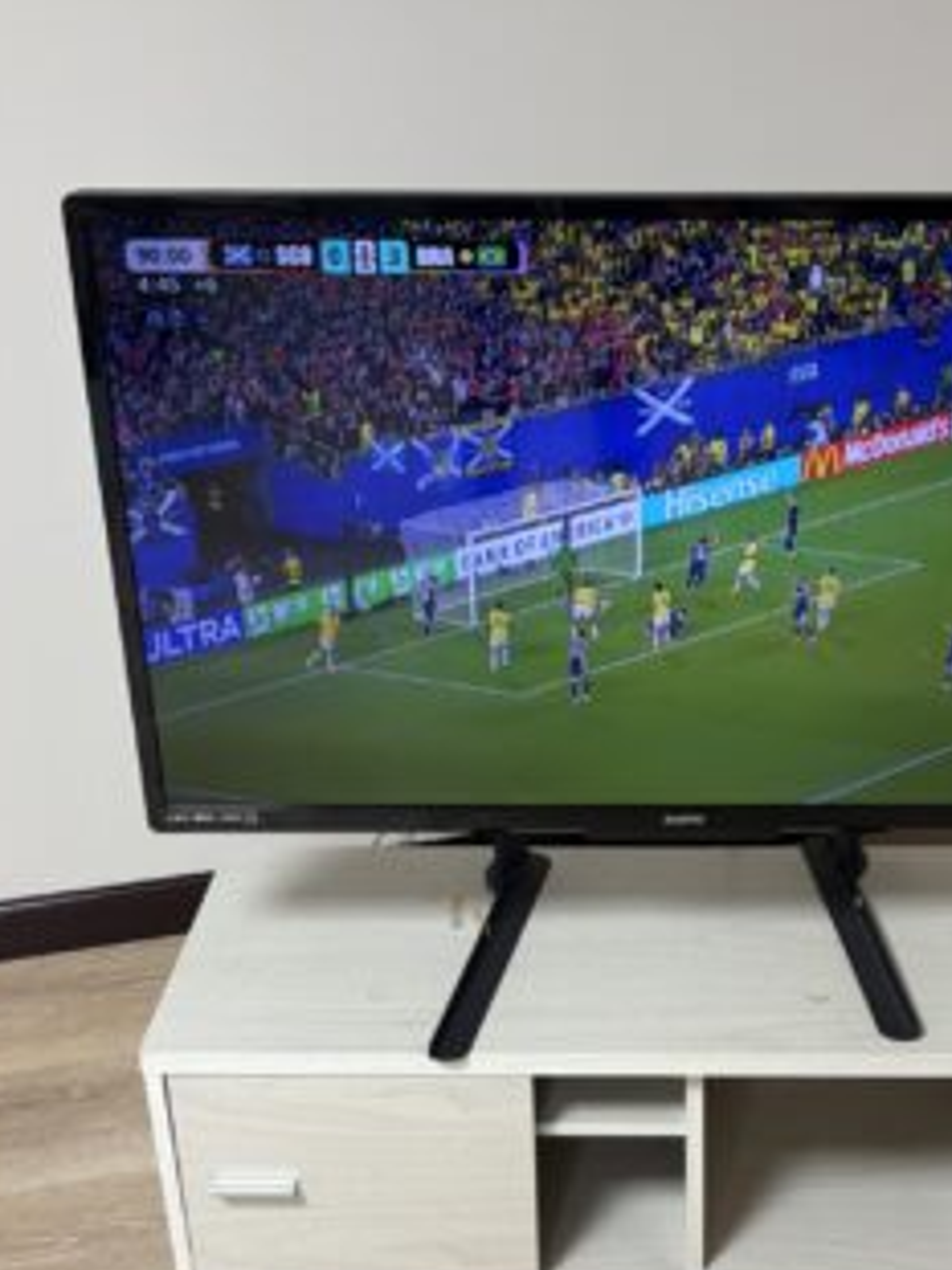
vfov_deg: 38.0
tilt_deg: -28.4
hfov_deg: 29.0
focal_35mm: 50
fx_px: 1835
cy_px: 786
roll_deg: +1.2
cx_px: 601
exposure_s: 1/60
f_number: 1.6
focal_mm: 5.96
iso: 160
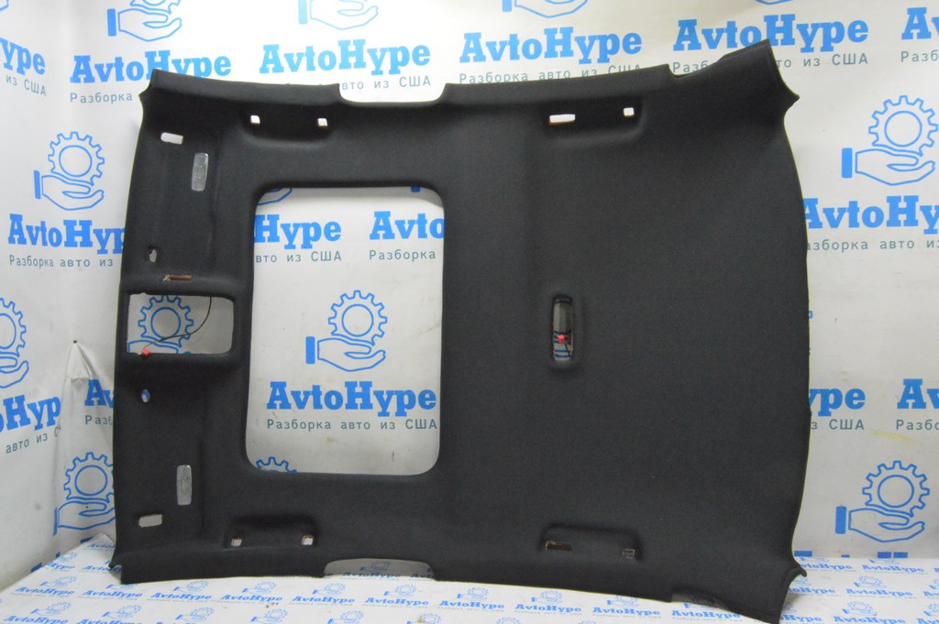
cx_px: 470
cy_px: 312
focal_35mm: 27
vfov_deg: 47.9
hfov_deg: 67.4
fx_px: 704
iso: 6400
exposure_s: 1/15
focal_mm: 18
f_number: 20
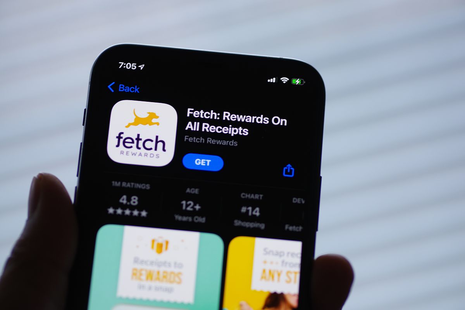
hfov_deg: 20.4
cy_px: 155
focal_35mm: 100
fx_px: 1292
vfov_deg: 13.7
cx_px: 232
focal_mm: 100
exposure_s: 1/160
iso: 400
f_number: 3.2
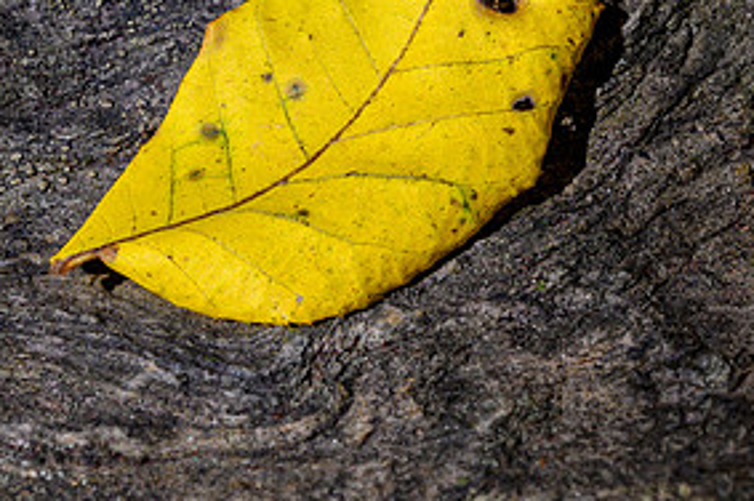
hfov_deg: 11.8
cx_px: 442
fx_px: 3661
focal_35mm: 175
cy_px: 7
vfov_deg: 7.8
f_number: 11
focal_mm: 70
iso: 50
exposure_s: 1/15
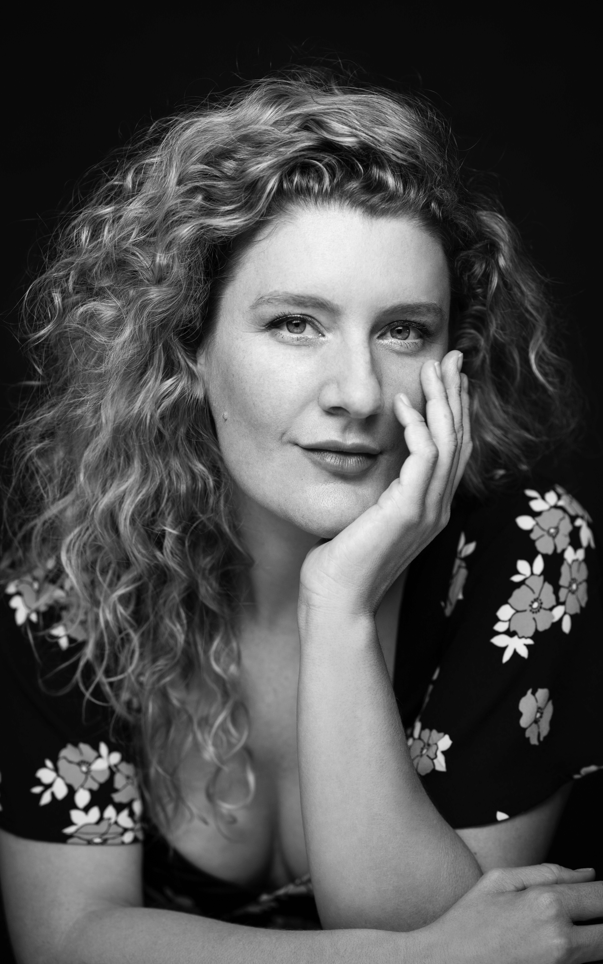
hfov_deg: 15.0
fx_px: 2287
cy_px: 480
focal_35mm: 87
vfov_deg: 23.8
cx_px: 309
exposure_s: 1/160
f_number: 2.5
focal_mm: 85
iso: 250
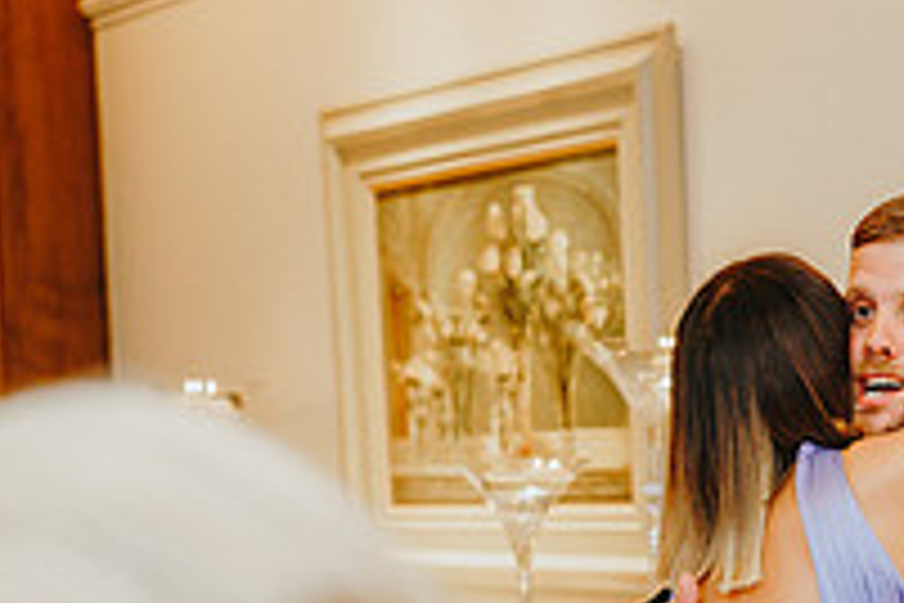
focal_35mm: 101
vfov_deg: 13.3
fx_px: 2536
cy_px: 686
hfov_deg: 19.5
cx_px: 944
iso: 640
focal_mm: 35
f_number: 2.2
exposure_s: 1/200
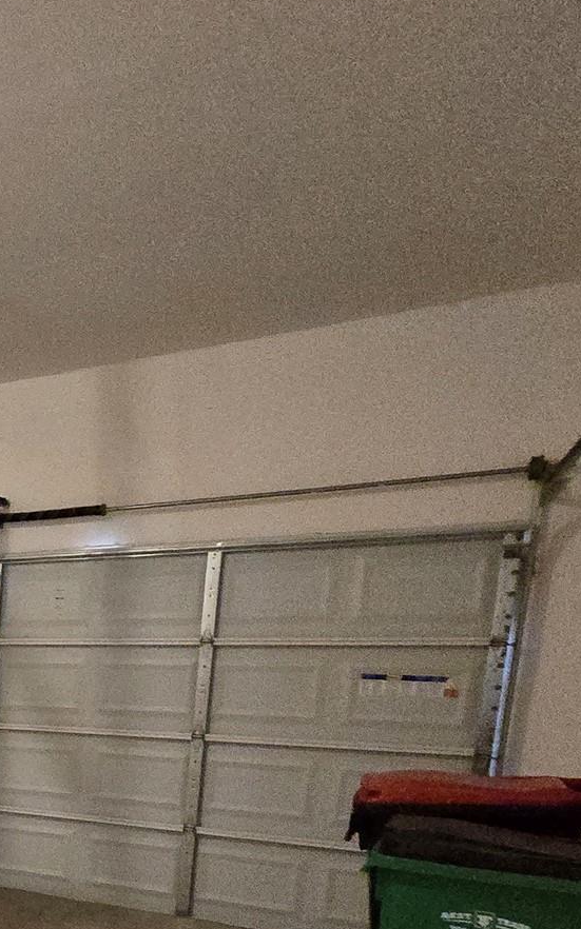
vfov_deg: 54.5
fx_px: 811
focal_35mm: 32
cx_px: -344
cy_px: 776
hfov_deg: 25.8
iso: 1000
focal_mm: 2.2
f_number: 2.2
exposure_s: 1/60
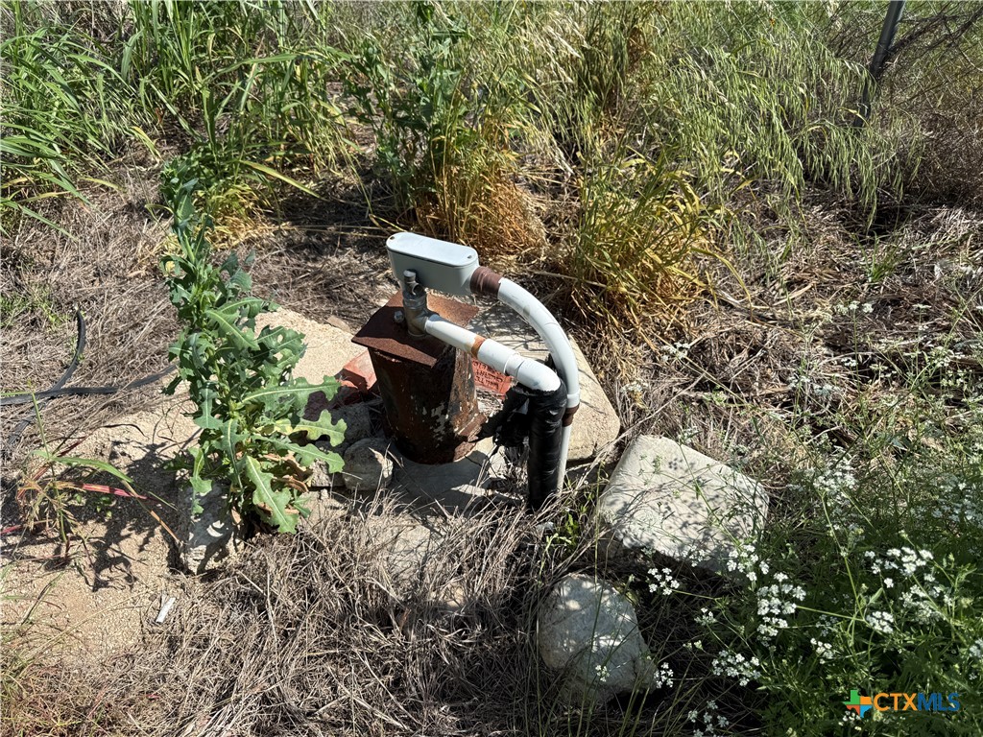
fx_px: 682
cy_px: 368
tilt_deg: -44.5
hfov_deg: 71.6
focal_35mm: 24
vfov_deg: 56.8
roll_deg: +6.8
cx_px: 492
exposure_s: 1/3584
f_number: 1.78
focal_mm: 6.76
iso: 80
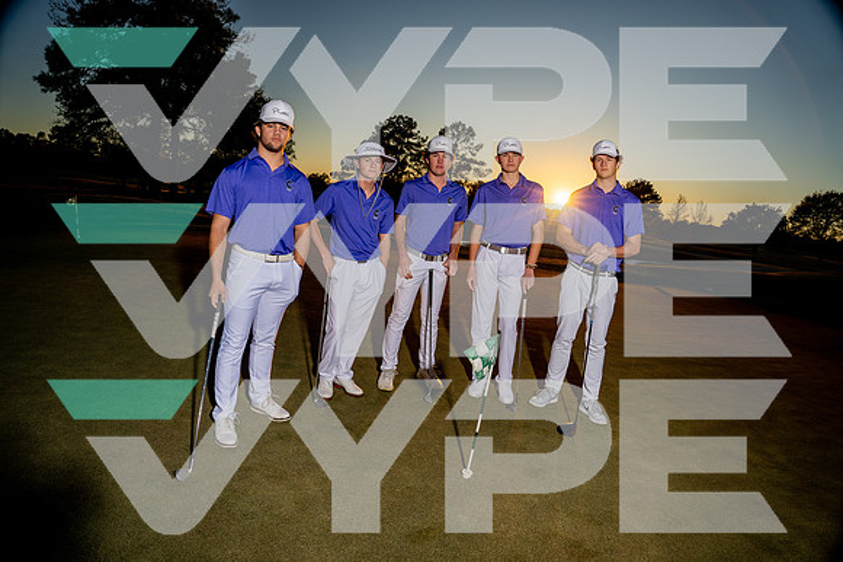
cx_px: 422
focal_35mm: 20
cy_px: 281
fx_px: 468
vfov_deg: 62.0
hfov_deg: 84.0
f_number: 7.1
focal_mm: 20
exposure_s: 1/800
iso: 100
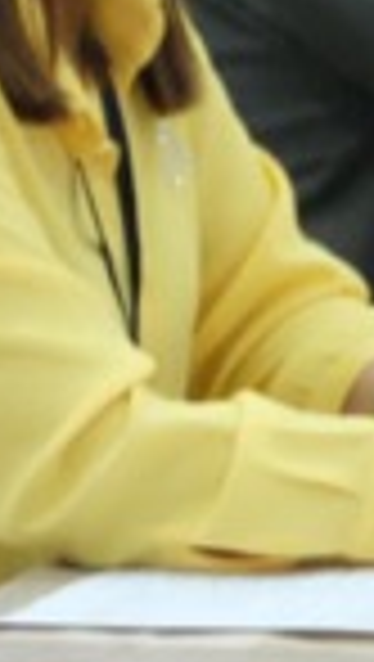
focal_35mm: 548
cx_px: 1771
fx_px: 9634
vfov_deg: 3.9
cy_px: -34
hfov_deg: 2.2
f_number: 5.6
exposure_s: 1/75
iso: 6400
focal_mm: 50
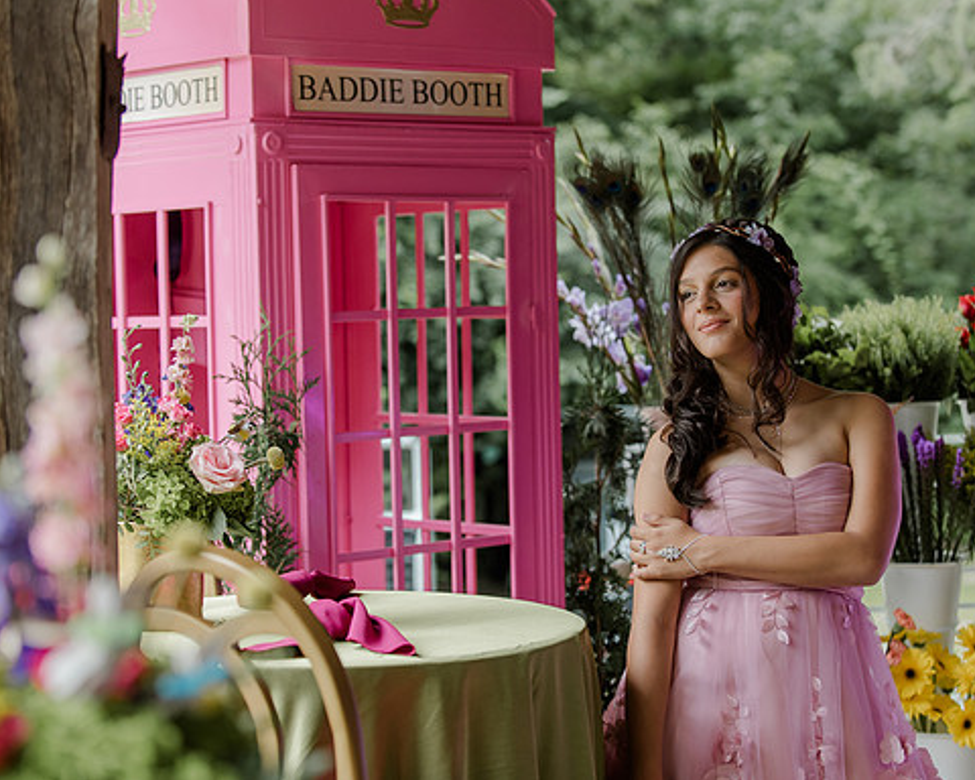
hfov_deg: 22.2
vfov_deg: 17.9
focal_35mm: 86
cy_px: 378
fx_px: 2482
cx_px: 537
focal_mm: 70
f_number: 3.2
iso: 640
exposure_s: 1/200
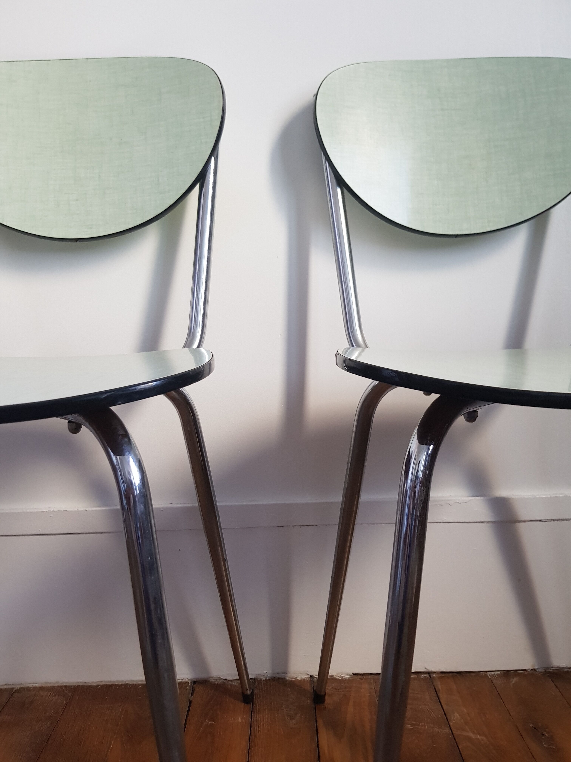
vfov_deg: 67.3
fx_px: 572
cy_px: 381
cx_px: 286
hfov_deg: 53.1
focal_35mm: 26
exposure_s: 1/30
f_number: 1.7
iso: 200
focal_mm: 4.2
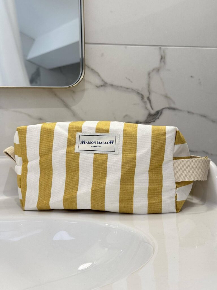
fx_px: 401
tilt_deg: -3.8
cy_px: 145
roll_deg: +1.2
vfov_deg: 39.7
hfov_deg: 30.3
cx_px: 108
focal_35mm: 48
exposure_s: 1/50
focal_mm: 6.76
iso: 50
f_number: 1.78
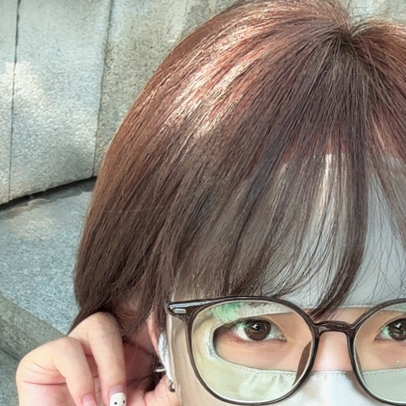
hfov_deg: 26.2
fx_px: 863
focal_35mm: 65
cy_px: 474
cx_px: 291
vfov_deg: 24.3
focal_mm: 2.69
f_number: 1.9
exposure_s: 1/272
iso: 40
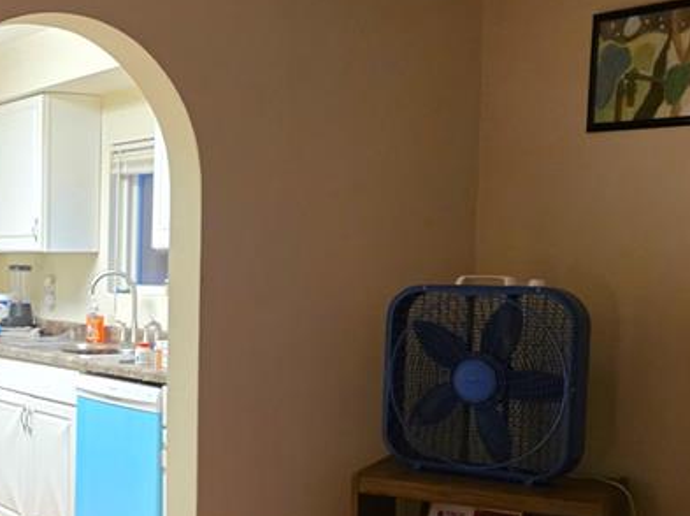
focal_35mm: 60
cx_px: -26
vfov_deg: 24.3
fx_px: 1195
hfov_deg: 29.7
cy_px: 342
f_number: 1.7
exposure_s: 1/120
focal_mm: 6.3
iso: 1250
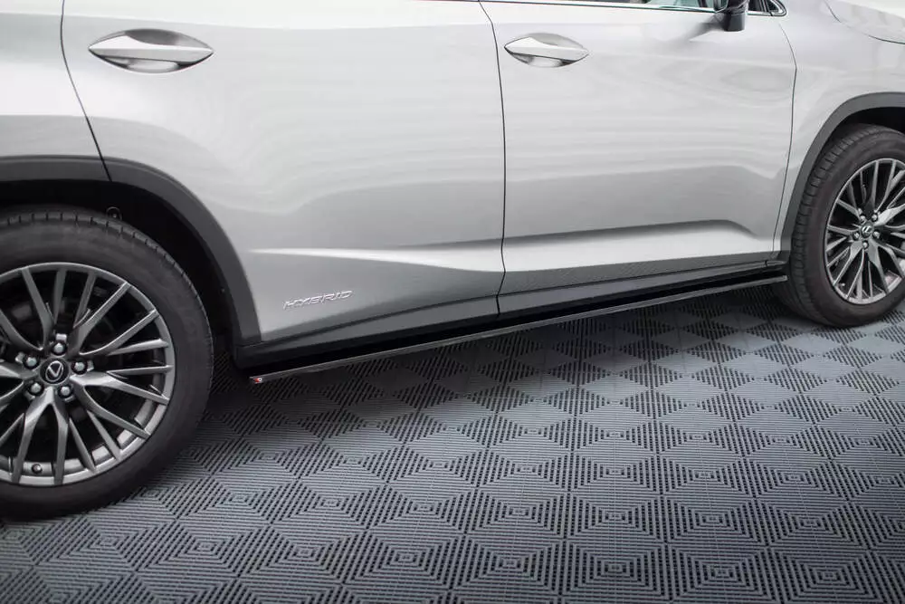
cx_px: 524
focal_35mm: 42
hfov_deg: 46.7
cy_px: 308
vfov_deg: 32.3
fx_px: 1044
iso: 500
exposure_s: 1/125
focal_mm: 35
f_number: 2.5
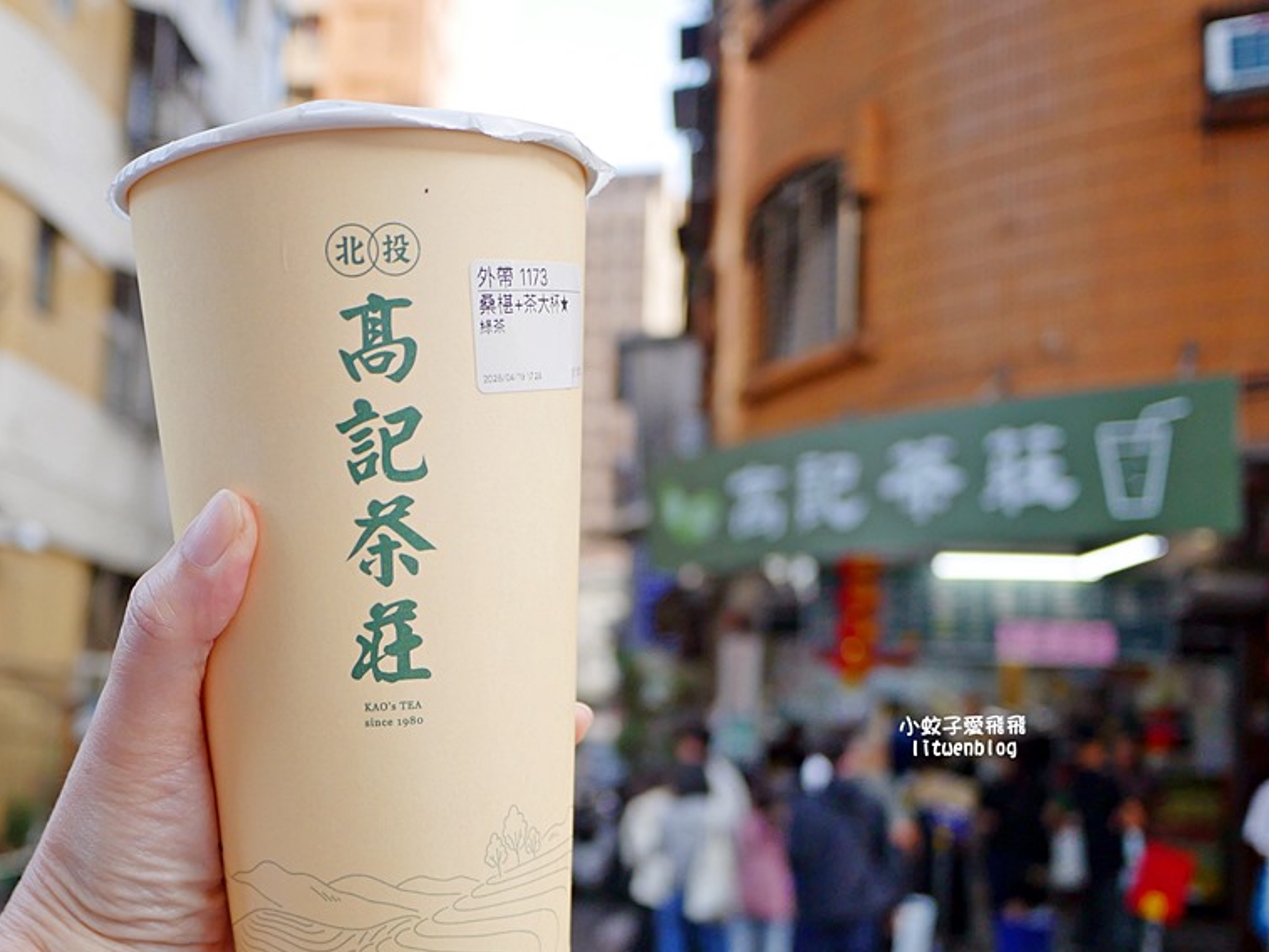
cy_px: 603
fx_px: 1357
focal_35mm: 37
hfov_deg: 49.4
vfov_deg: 38.4
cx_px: 438
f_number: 2.5
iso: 200
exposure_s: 1/250
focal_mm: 14
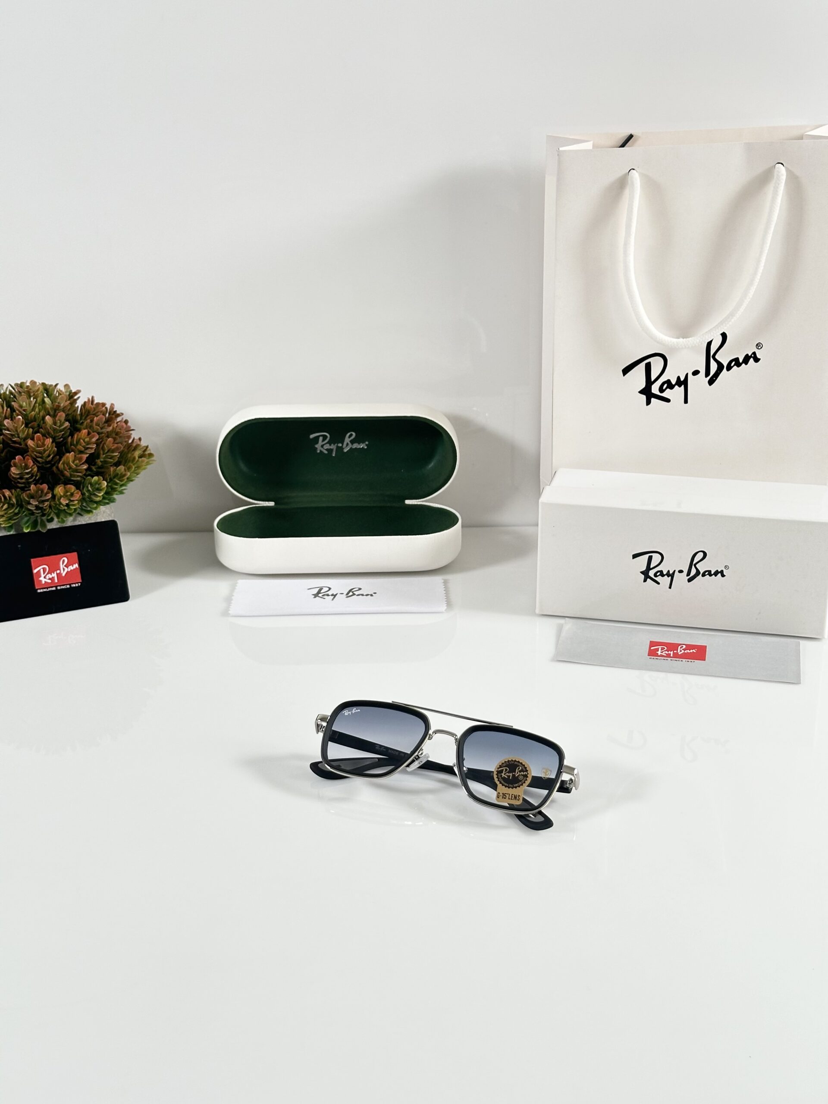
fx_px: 1531
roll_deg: +0.5
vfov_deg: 39.7
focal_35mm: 48
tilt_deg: -24.2
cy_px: 552
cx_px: 414
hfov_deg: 30.3
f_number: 1.78
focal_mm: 6.86
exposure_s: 1/100
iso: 80
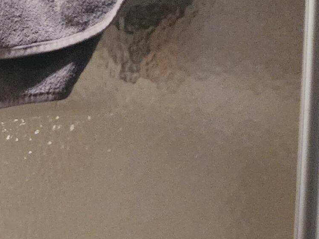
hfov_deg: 17.0
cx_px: -277
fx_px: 848
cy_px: 360
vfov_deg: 14.9
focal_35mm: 92
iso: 500
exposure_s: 1/120
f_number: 1.8
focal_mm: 6.4
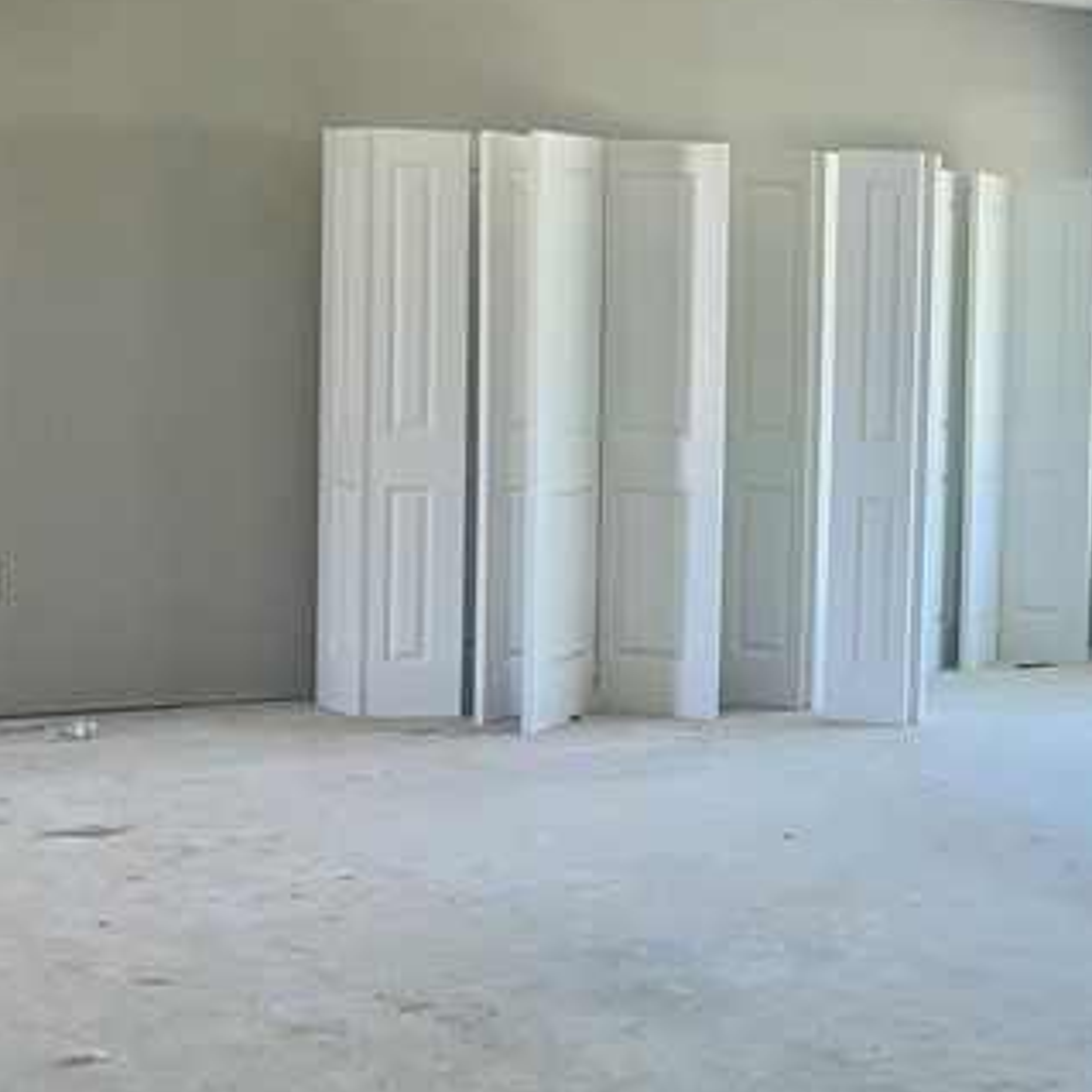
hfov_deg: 23.3
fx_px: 2427
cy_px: 442
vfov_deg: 25.3
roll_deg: -2.1
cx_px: 1304
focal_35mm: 68
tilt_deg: -2.9
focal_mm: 6.86
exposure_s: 1/165
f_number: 1.78
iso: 100
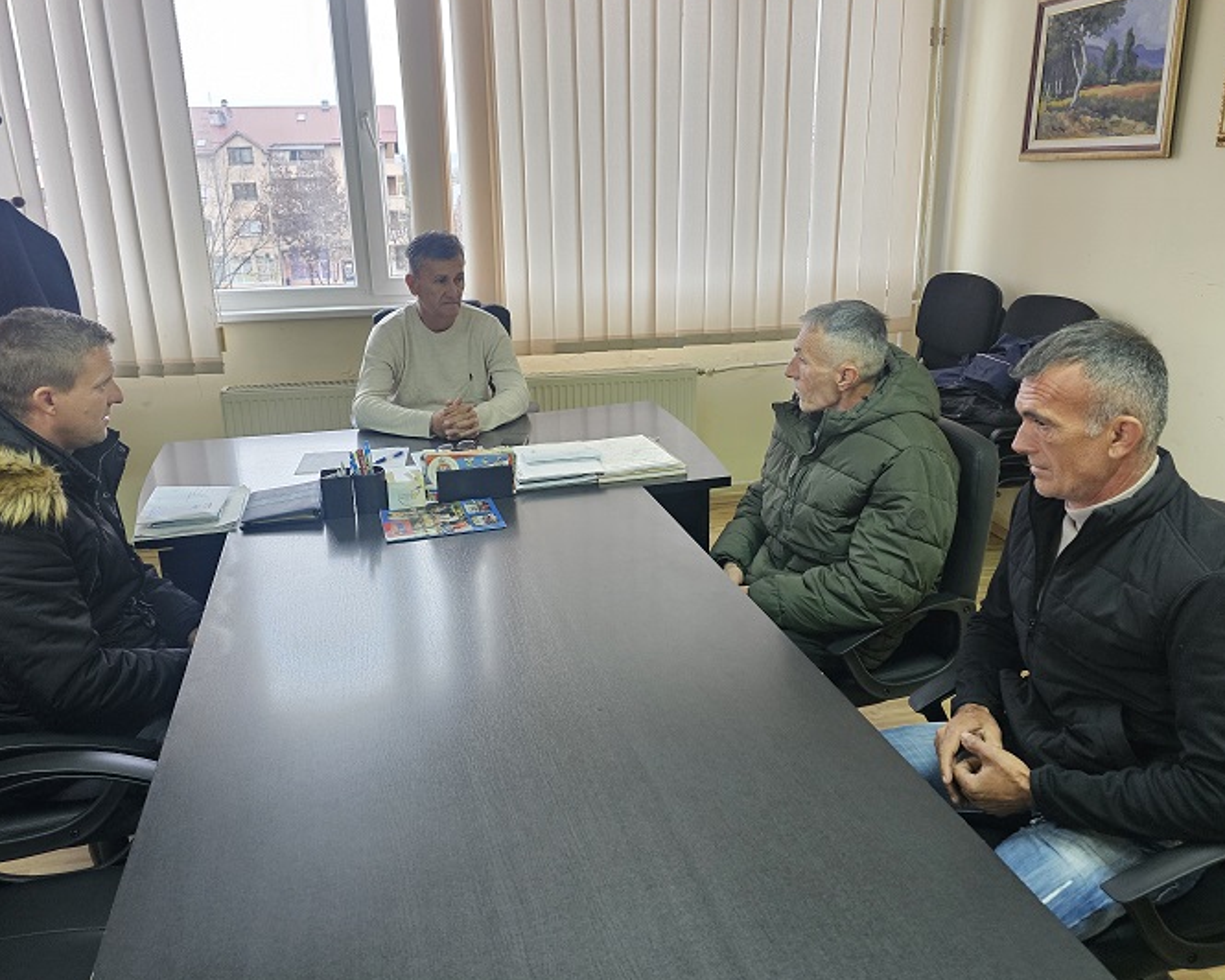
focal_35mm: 27
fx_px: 979
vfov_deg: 53.1
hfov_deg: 64.0
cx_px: 575
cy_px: 438
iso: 640
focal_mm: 6.3
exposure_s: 1/100
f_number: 1.7
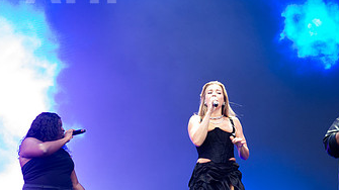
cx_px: 274
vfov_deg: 8.3
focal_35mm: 146
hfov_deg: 14.6
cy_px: 75
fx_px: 1312
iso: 400
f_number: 5
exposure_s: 1/40
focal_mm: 70
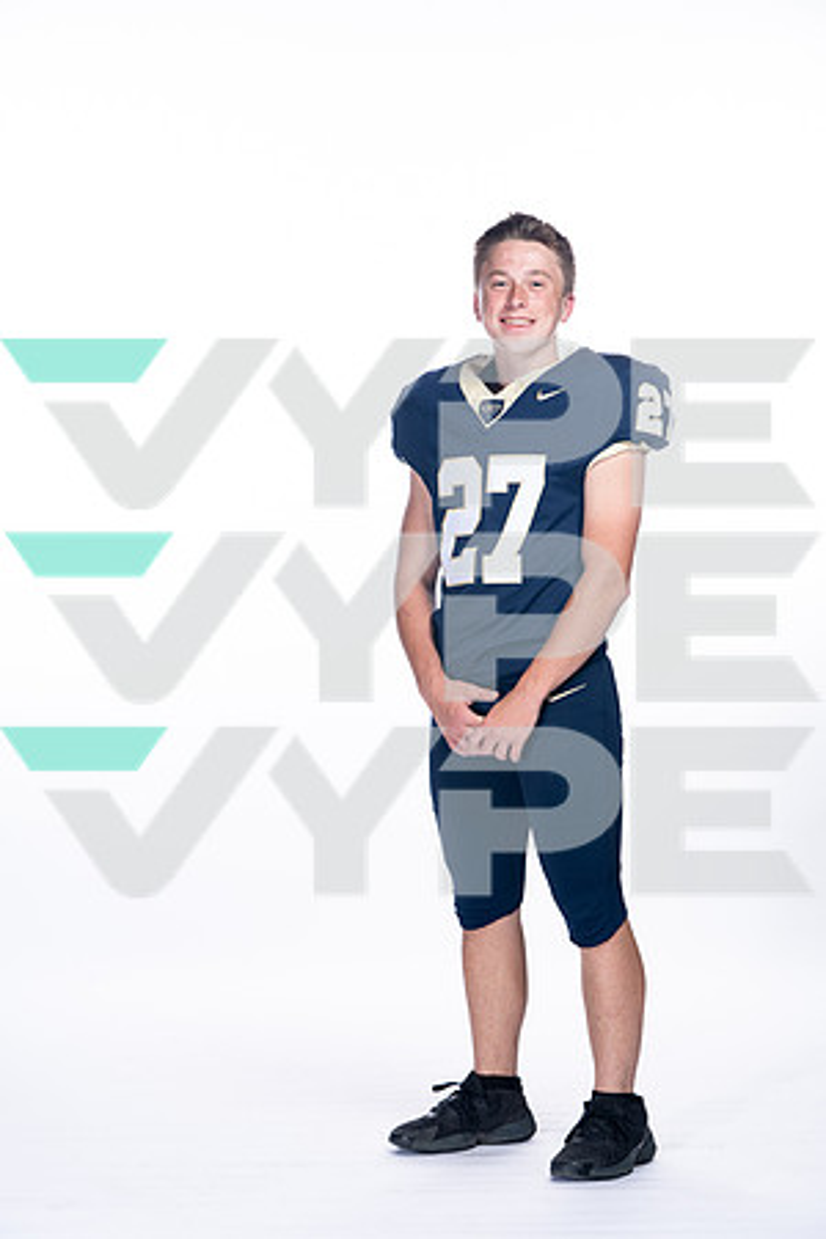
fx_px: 3373
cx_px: 413
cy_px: 620
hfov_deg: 14.0
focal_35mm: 98
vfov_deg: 20.8
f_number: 8
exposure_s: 1/250
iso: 250
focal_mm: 98
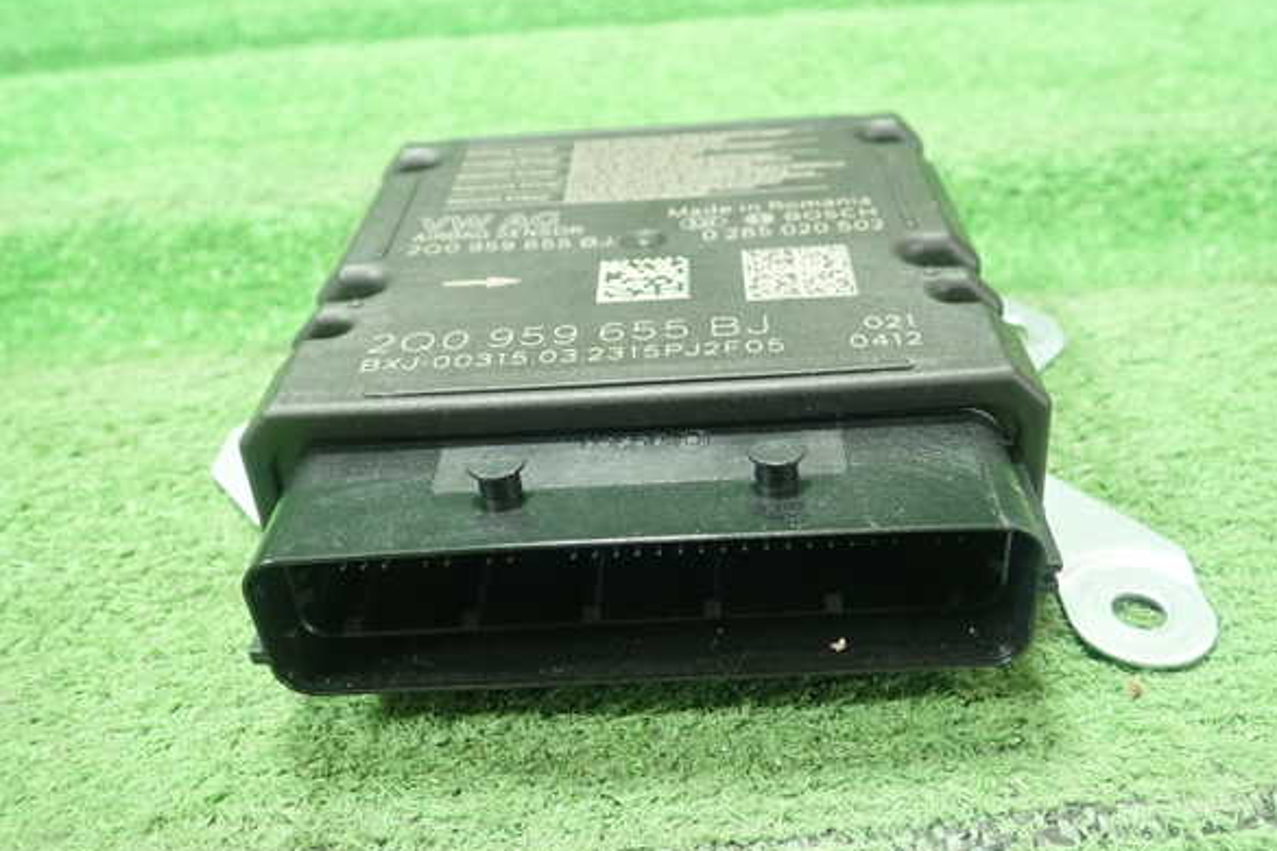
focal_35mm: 32
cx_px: 653
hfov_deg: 58.7
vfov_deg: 41.1
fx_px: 1135
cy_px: 430
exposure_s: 1/100
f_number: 2.3
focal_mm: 5.5
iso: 800
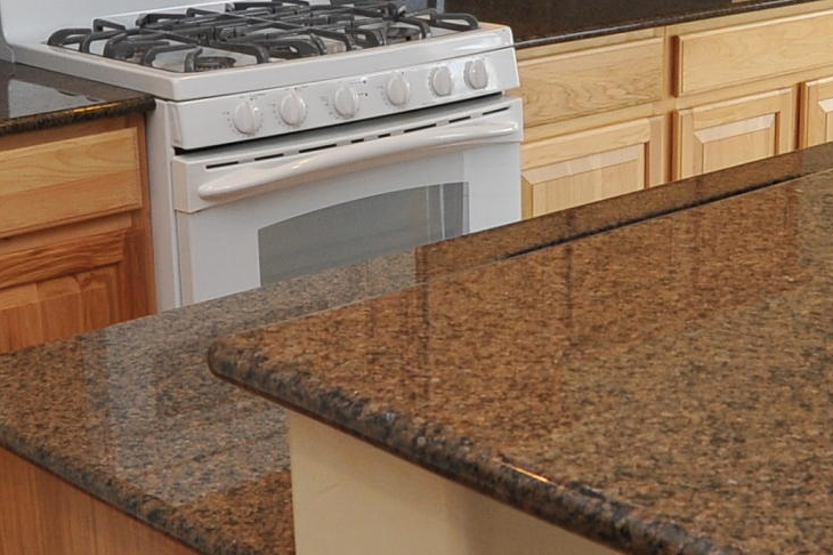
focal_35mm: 74
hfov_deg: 27.1
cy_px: 243
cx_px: 579
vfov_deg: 18.4
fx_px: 1711
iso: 1000
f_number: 9
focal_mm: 18
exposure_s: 1/30
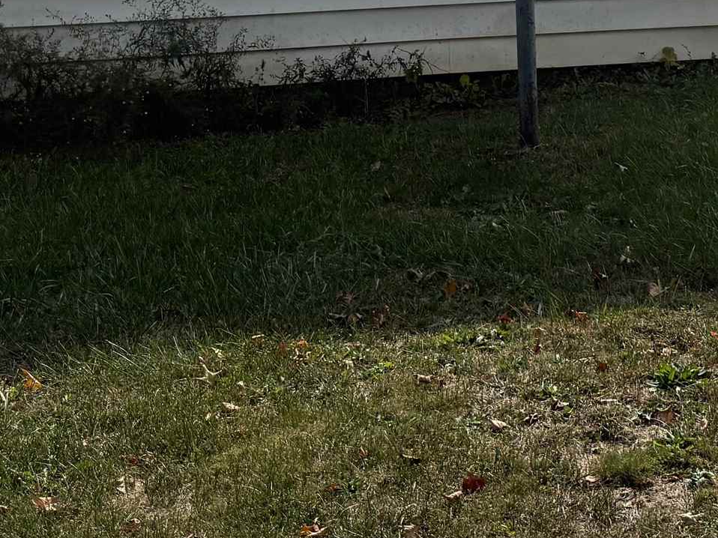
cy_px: -200
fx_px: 1597
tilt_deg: +0.5
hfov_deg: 24.5
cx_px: 672
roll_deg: +0.6
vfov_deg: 17.7
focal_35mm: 77
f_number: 1.78
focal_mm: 6.76
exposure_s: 1/10309
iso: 100
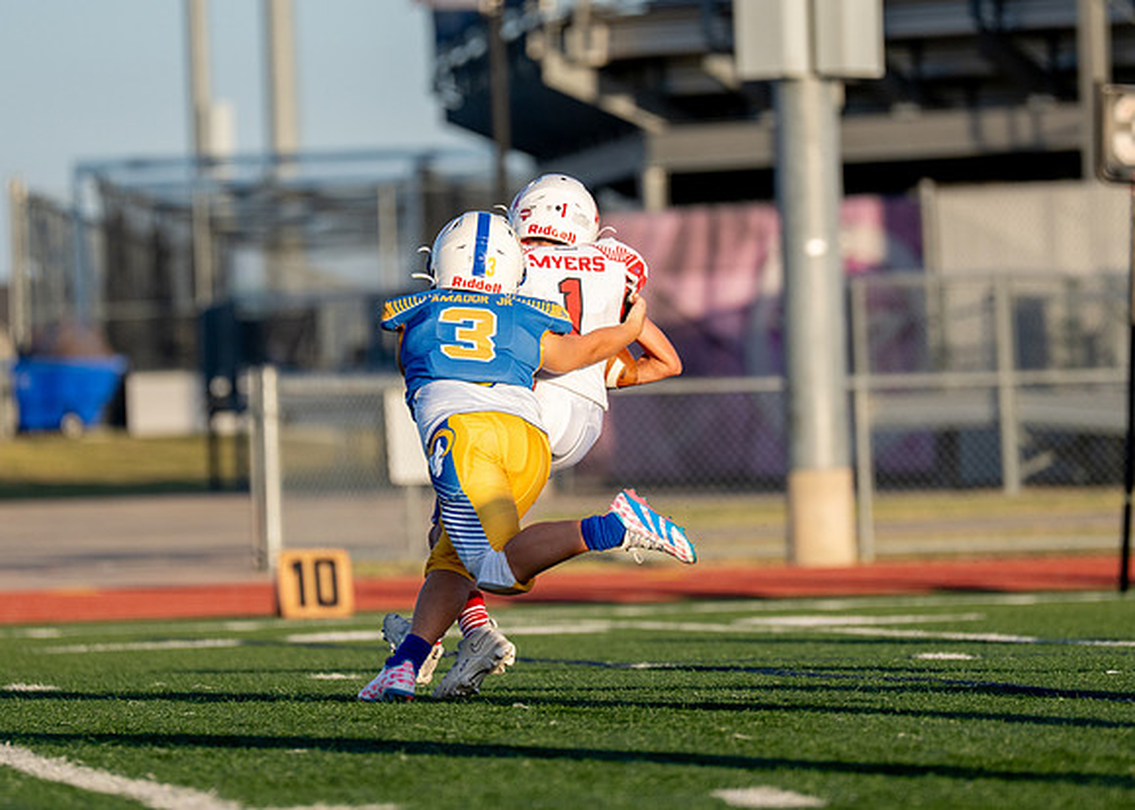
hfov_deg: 5.9
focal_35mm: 339
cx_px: 582
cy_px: 327
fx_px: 10923
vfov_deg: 4.2
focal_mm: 200
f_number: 2.8
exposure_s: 1/4000
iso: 250
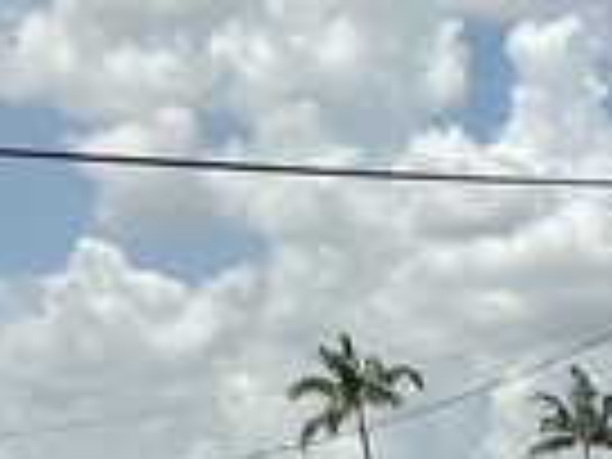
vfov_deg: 10.0
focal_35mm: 136
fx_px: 2404
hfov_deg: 14.0
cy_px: 936
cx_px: 788
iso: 25
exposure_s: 1/3125
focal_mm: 3
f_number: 1.8
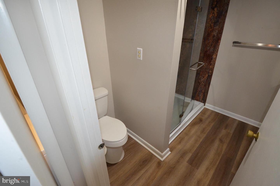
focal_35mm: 18
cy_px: 93
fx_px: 140
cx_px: 140
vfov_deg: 67.1
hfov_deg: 90.1
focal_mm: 12
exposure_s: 1/60
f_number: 3.8
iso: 1400
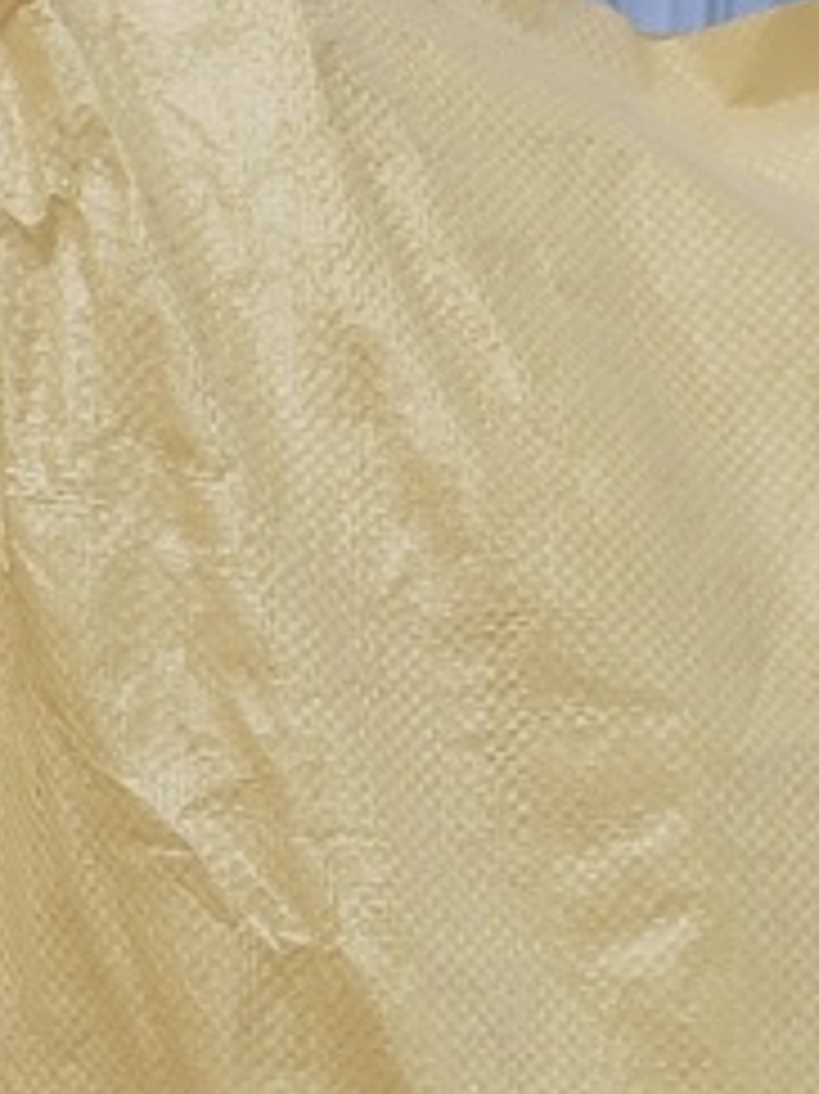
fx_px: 3189
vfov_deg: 16.7
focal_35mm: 101
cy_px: 1875
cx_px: -234
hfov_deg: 14.1
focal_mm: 5.52
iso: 294
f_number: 1.9
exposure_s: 1/100
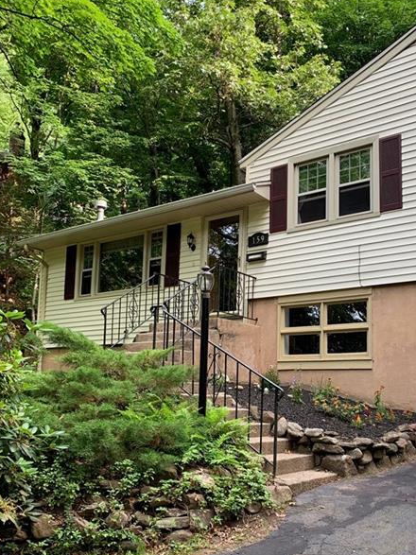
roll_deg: -0.8
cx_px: 220
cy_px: 335
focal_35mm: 34
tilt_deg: +7.0
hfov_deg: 41.8
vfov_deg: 53.6
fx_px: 545
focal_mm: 4.25
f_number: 1.8
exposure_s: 1/121
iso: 50
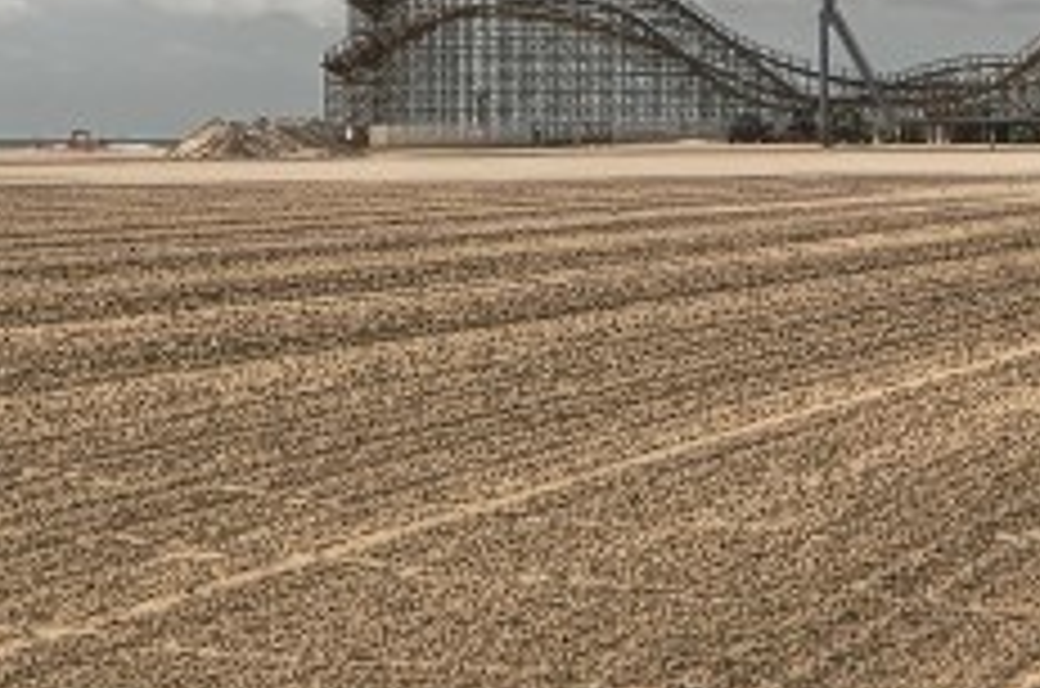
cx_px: 603
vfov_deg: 11.2
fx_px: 3373
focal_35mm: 117
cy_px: -355
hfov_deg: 17.5
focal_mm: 24
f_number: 7.1
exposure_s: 1/200
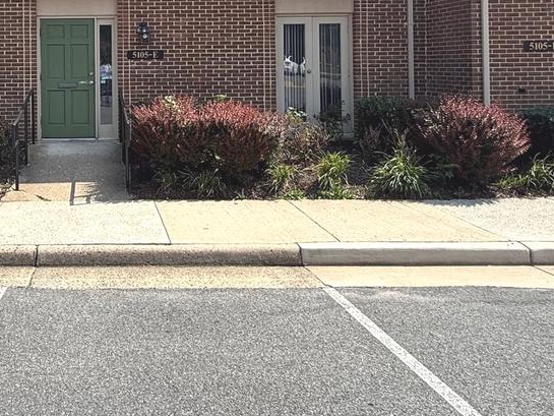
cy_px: 60
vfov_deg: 36.8
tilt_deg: +2.7
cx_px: 116
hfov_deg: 47.6
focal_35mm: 37
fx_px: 592
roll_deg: +0.4
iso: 50
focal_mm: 2.22
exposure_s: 1/928
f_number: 2.2
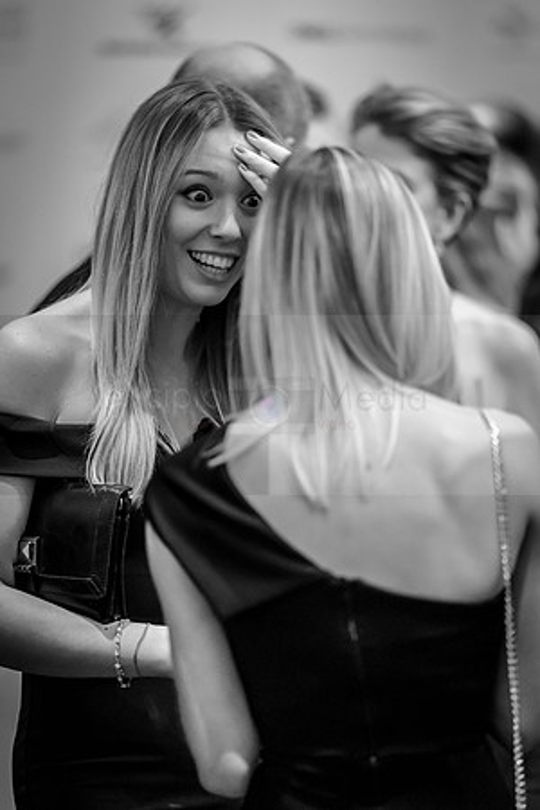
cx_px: 270
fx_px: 4500
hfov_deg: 6.9
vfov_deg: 10.3
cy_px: 405
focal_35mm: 200
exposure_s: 1/80
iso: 6400
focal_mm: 200
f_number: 2.8
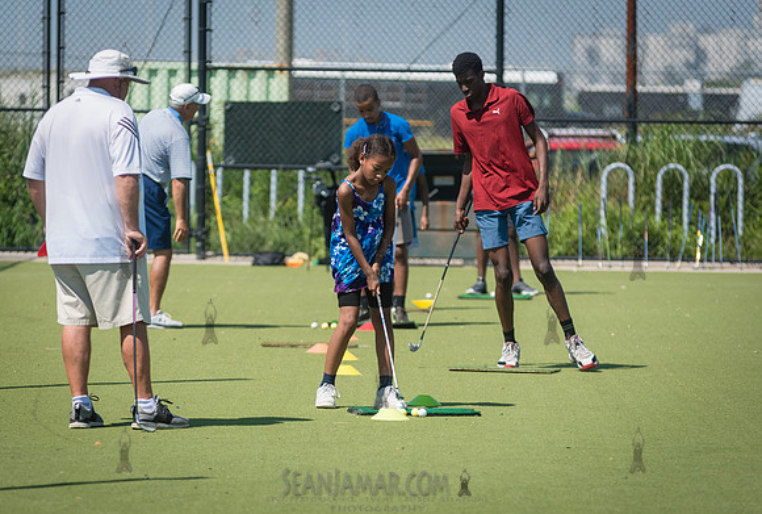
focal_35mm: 222
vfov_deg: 6.2
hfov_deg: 9.3
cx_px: 310
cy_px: 294
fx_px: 4705
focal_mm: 185
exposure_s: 1/1000
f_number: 4
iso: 100
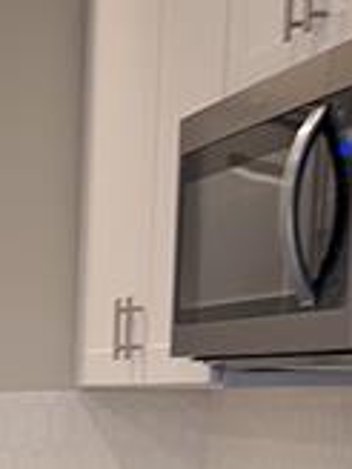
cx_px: -323
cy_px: 686
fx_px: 1654
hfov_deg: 11.1
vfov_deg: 15.1
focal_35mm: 122
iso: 100
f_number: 1.5
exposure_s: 1/60
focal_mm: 5.7
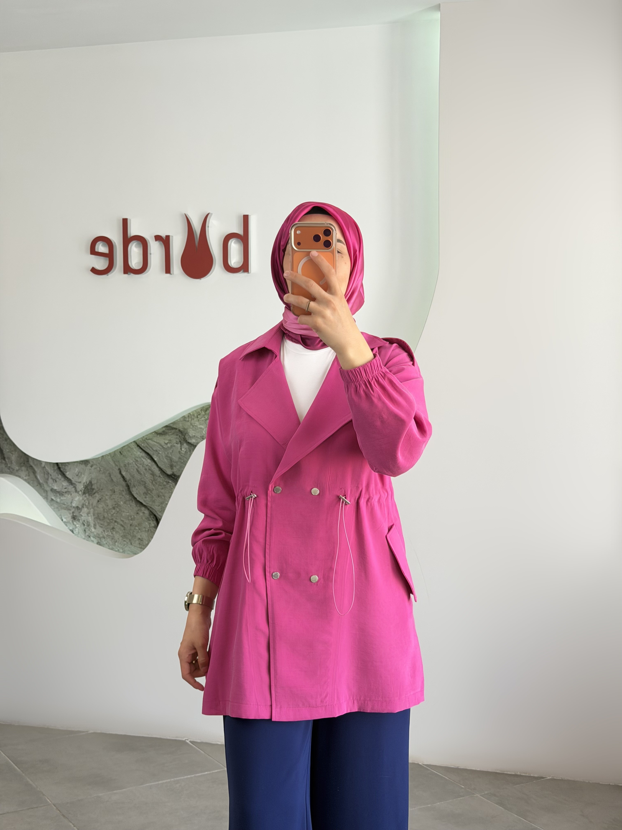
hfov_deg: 30.3
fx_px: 1150
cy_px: 415
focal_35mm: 48
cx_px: 311
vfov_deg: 39.7
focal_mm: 6.76
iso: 50
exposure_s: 1/218
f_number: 1.78
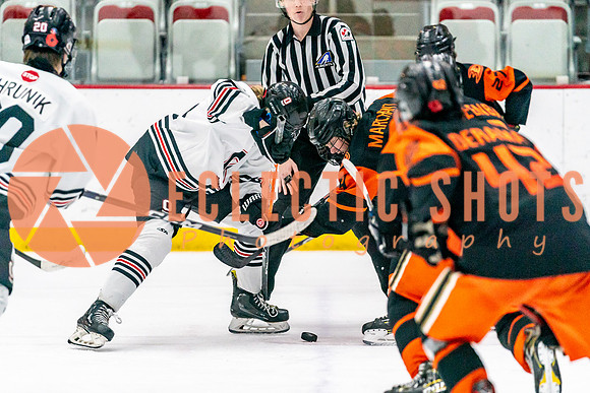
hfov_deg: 7.3
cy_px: 263
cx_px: 301
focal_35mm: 284
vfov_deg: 4.8
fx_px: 4656
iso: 3200
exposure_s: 1/1250
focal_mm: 200
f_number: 2.8
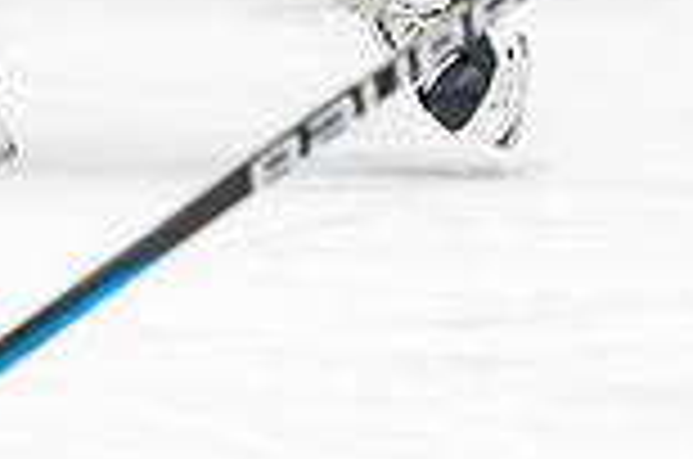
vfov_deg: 1.8
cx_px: -291
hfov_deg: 2.7
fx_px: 14619
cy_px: -310
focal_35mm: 761
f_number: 2.8
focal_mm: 140
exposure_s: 1/640
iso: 1600
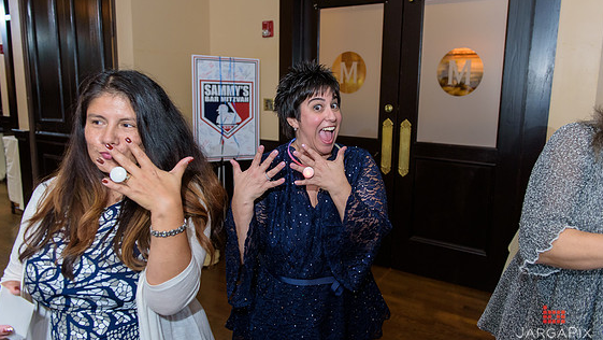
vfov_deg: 44.4
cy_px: 153
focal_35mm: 26
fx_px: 416
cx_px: 307
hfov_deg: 71.9
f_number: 3.2
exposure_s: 1/125
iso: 1600
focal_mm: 24
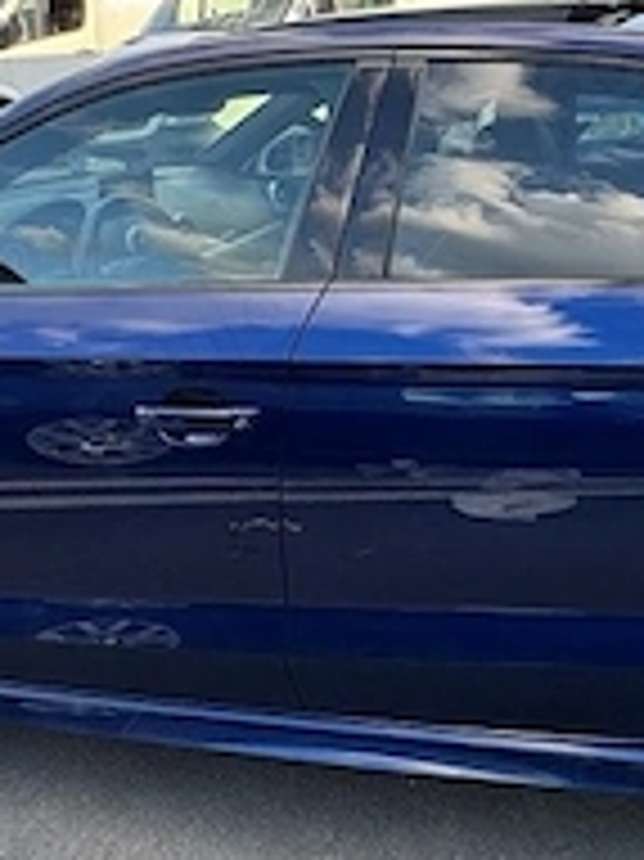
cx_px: 536
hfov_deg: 31.8
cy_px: 261
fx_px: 1093
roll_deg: +1.7
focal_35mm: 44
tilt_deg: -12.0
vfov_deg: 42.2
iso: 40
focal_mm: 2.22
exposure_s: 1/202
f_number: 2.2
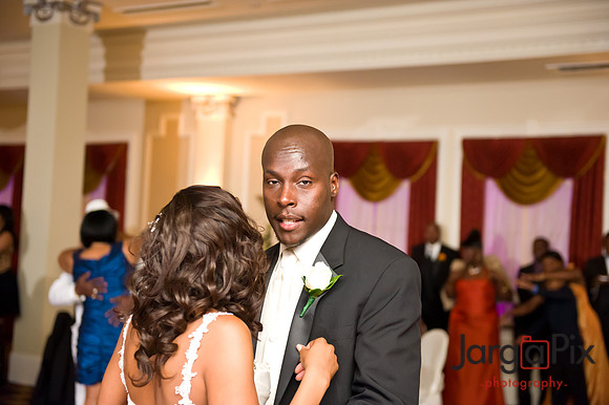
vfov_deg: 23.4
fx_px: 981
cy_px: 202
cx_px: 304
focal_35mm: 58
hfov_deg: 34.5
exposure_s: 1/125
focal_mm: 58
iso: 3200
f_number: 3.2
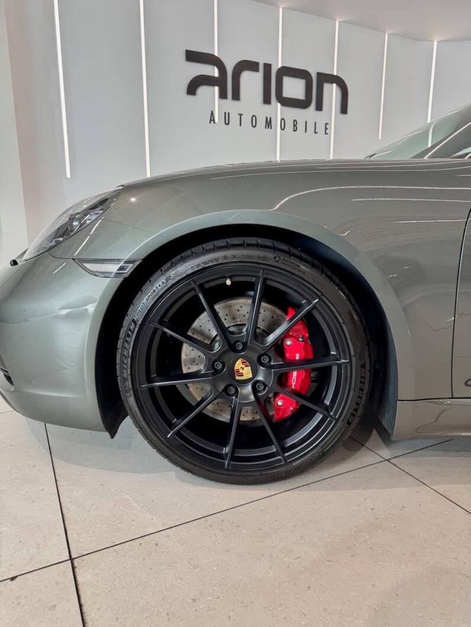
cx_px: 236
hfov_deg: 56.8
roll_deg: -0.7
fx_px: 435
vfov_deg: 71.6
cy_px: 314
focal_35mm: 24
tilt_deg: -12.1
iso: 125
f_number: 1.78
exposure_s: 1/100
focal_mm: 6.76
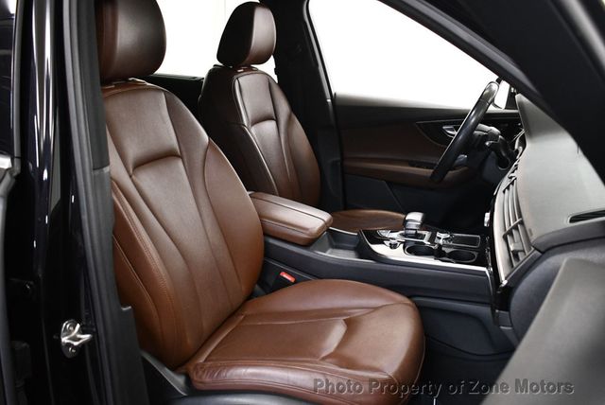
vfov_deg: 36.9
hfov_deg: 53.1
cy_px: 202
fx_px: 606
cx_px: 302
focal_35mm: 36
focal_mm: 18
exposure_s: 1/125
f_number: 3.5
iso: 2000
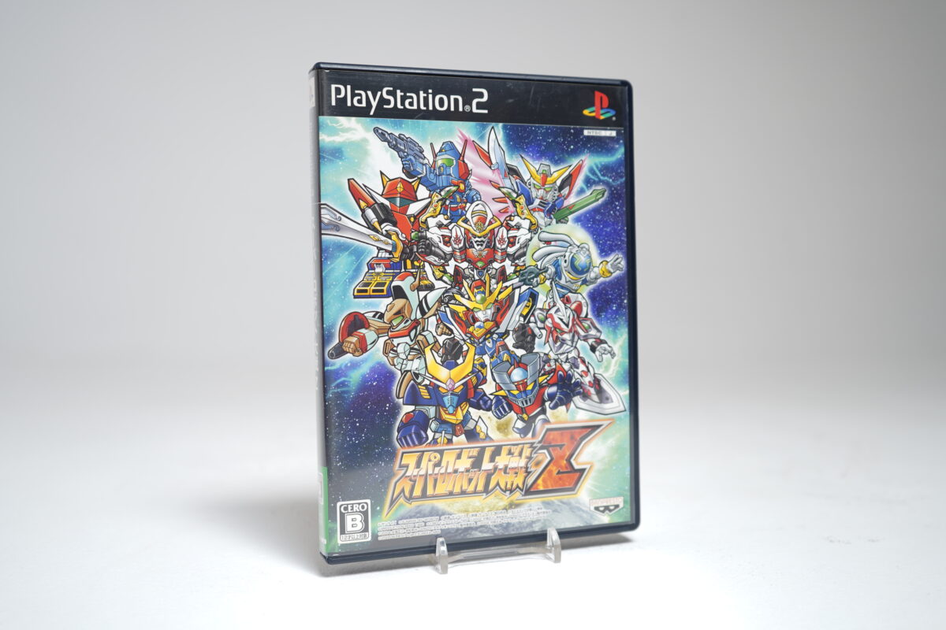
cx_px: 473
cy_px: 315
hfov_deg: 53.1
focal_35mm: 36
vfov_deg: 36.9
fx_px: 946
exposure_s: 1/5
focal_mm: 36
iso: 64
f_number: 4
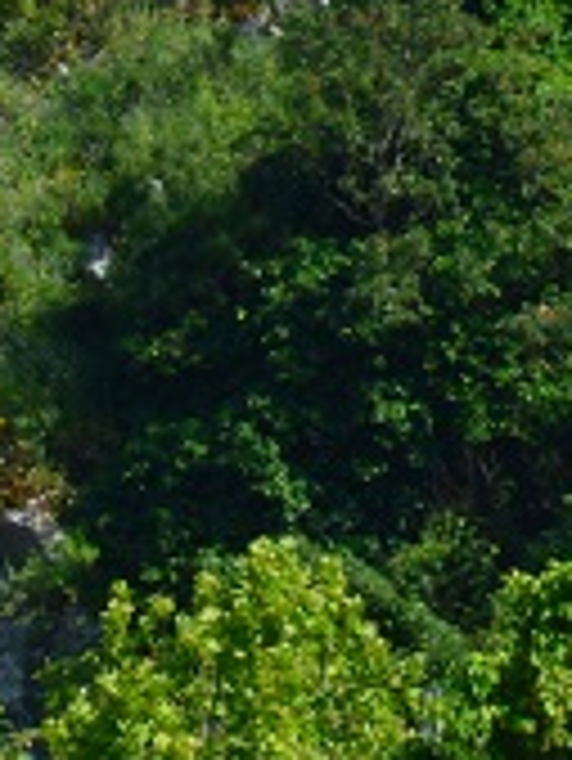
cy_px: -841
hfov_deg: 2.3
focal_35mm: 635
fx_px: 13973
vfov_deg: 3.1
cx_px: 311
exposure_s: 1/400
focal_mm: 62
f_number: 11
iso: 400
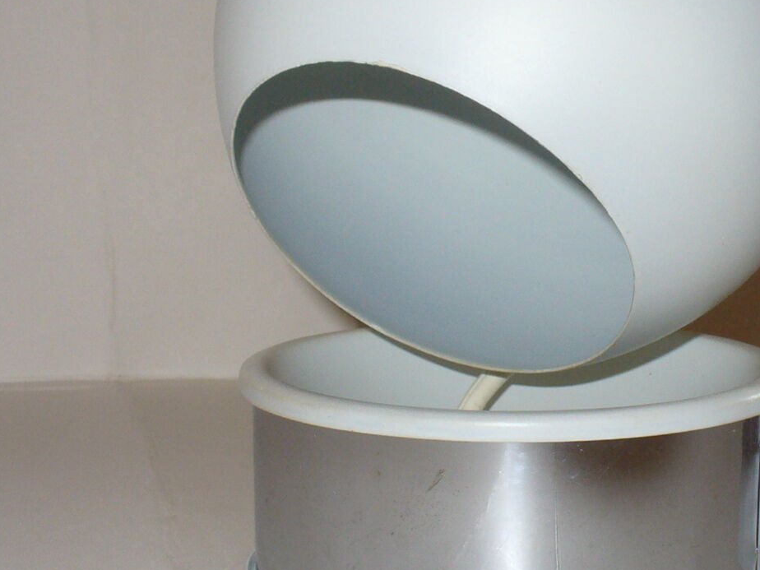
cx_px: 563
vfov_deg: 17.9
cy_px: 173
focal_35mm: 82
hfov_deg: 23.6
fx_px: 1800
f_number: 2.8
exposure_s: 1/30
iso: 100
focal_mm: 6.1
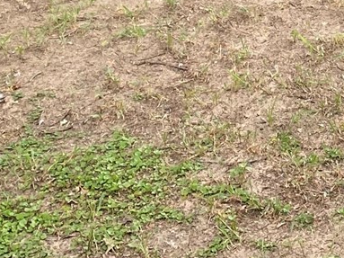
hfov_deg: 14.1
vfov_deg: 9.7
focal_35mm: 139
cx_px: 267
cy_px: -319
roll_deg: -0.9
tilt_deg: +1.0
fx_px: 1381
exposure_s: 1/163
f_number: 1.8
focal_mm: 4.25
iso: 32
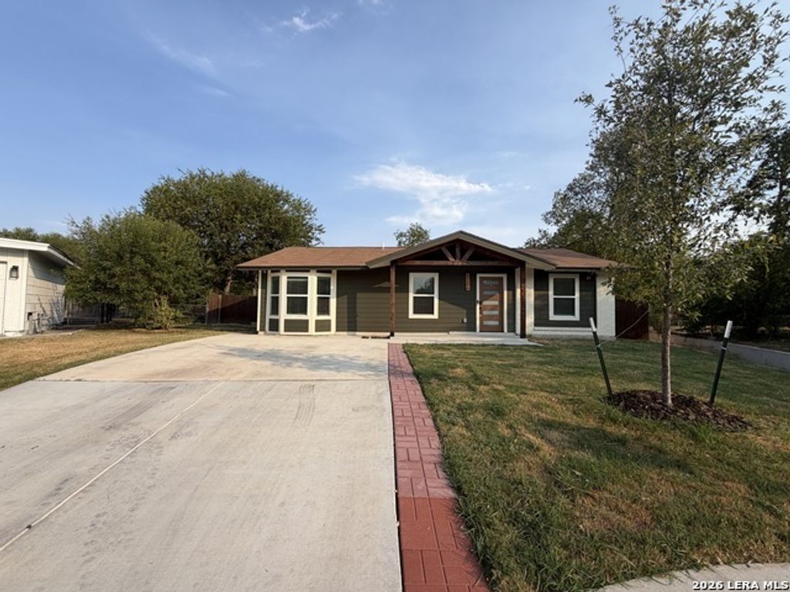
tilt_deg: +1.4
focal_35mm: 14
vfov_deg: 85.7
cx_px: 395
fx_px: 320
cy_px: 296
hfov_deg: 102.1
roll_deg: -0.2
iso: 25
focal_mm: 2.22
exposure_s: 1/770
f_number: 2.2
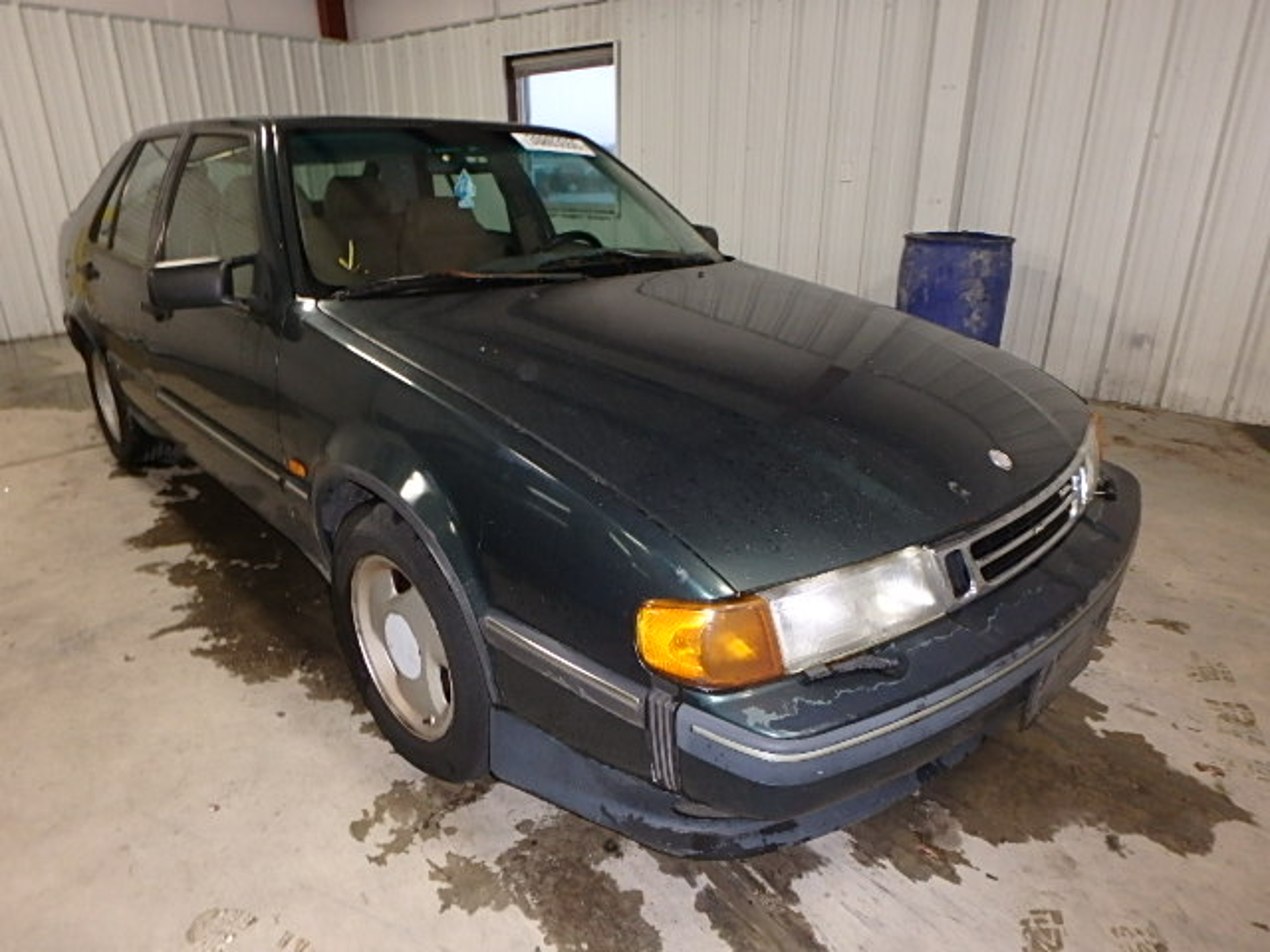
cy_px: 476
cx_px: 635
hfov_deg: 79.0
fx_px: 770
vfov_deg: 63.4
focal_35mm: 21
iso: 400
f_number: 3.5
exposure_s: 1/30
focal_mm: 3.7
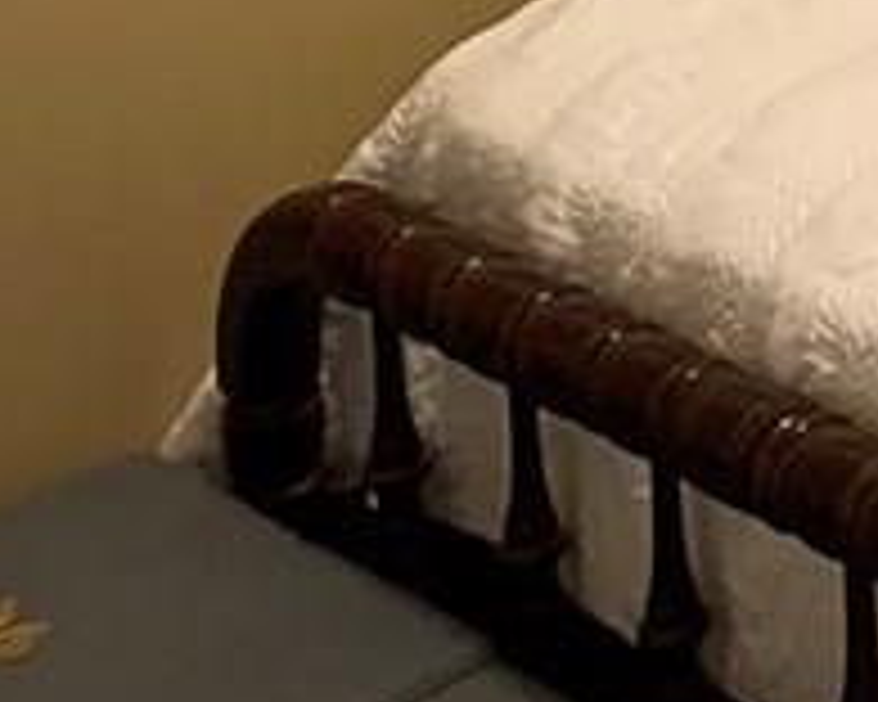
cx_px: 2071
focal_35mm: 133
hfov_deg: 11.9
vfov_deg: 10.3
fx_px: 3456
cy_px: -900
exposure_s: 1/60
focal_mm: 4.25
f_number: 1.8
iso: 250
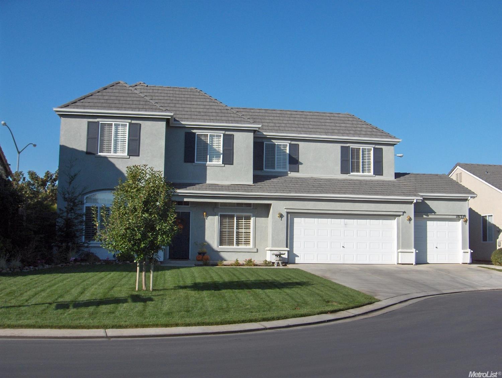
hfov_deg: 47.8
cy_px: 189
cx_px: 251
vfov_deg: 36.9
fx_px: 566
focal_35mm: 39
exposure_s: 1/877
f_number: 4.8
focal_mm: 8
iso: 100
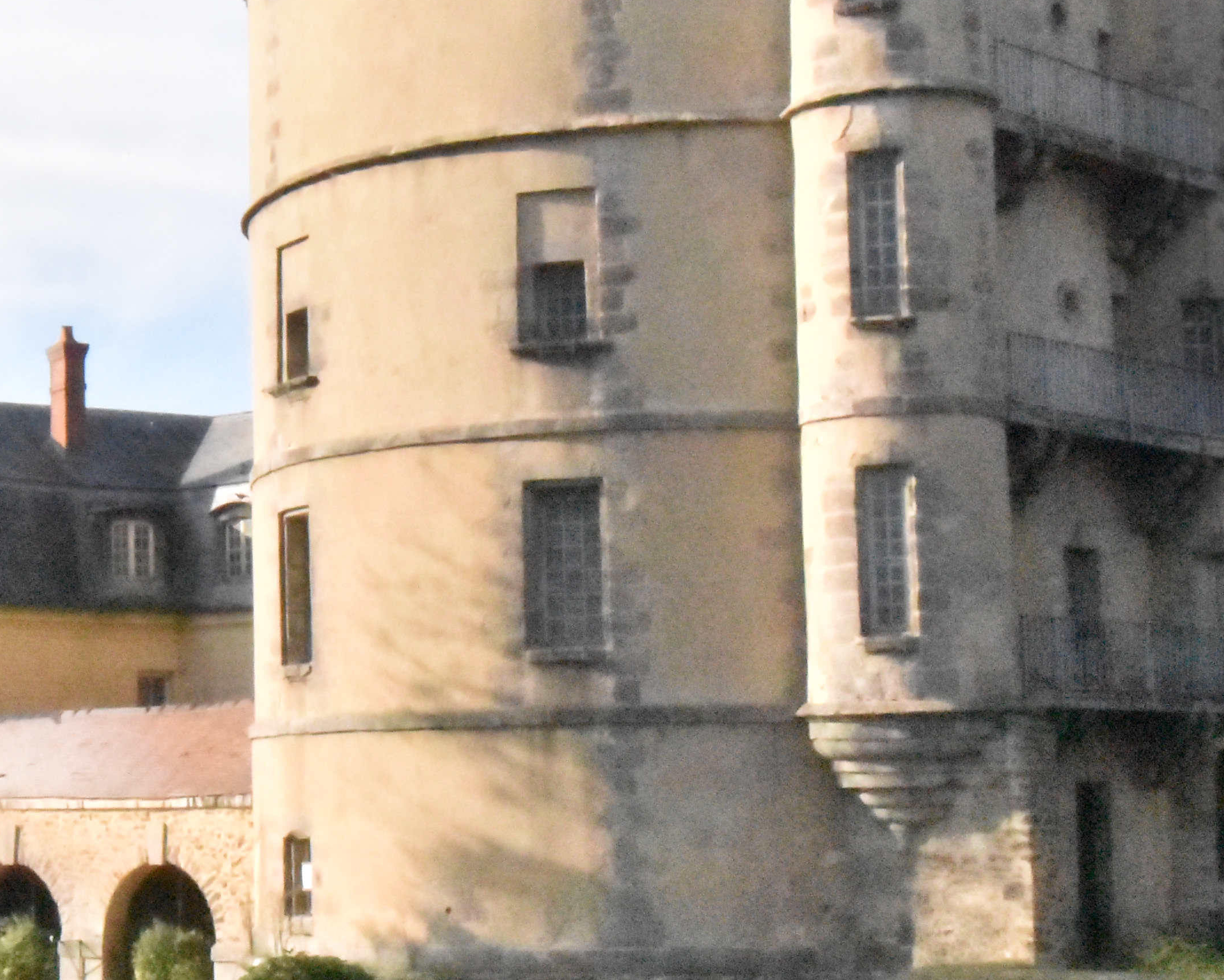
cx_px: 140
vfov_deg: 19.4
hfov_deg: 23.5
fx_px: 2862
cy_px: 519
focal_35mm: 79
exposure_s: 1/2000
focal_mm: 20
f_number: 22
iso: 16000
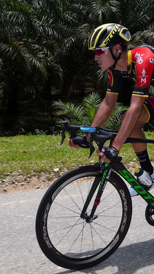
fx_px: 392
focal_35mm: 54
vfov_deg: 38.5
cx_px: 110
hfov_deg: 22.1
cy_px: 136
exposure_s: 1/1000
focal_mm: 34
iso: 500
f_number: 10
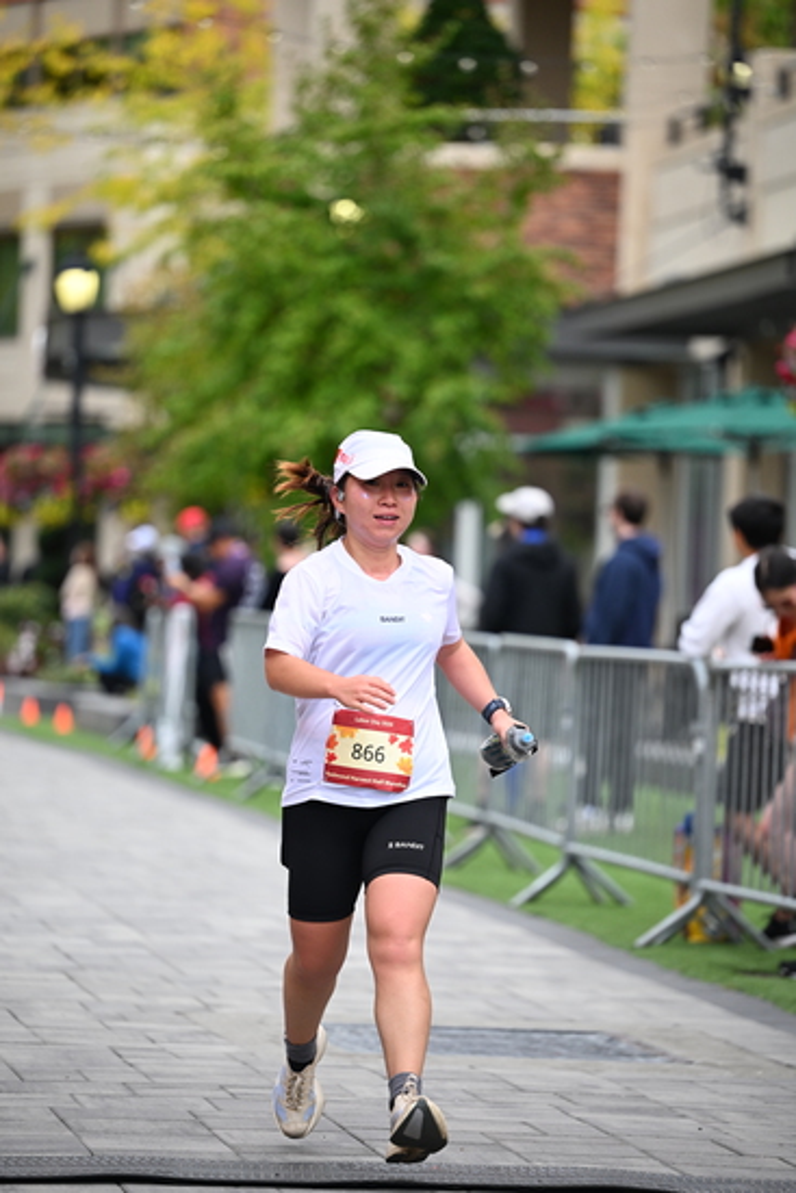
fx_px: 4971
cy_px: 596
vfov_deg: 13.7
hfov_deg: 9.2
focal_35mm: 150
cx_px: 398
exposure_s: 1/2000
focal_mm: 150
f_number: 2.8
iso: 640
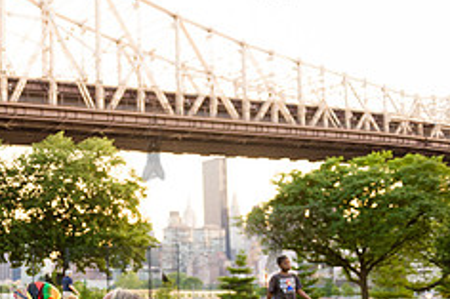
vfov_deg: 21.0
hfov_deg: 27.5
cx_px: -93
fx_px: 799
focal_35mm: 64
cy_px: 239
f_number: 2.8
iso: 1000
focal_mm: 26
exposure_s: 1/800
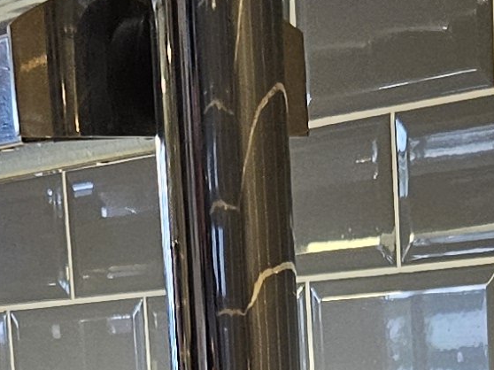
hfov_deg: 12.0
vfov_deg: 8.5
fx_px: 2354
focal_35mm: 165
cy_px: 741
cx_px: 261
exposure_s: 1/100
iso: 200
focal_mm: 5.4
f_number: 1.8
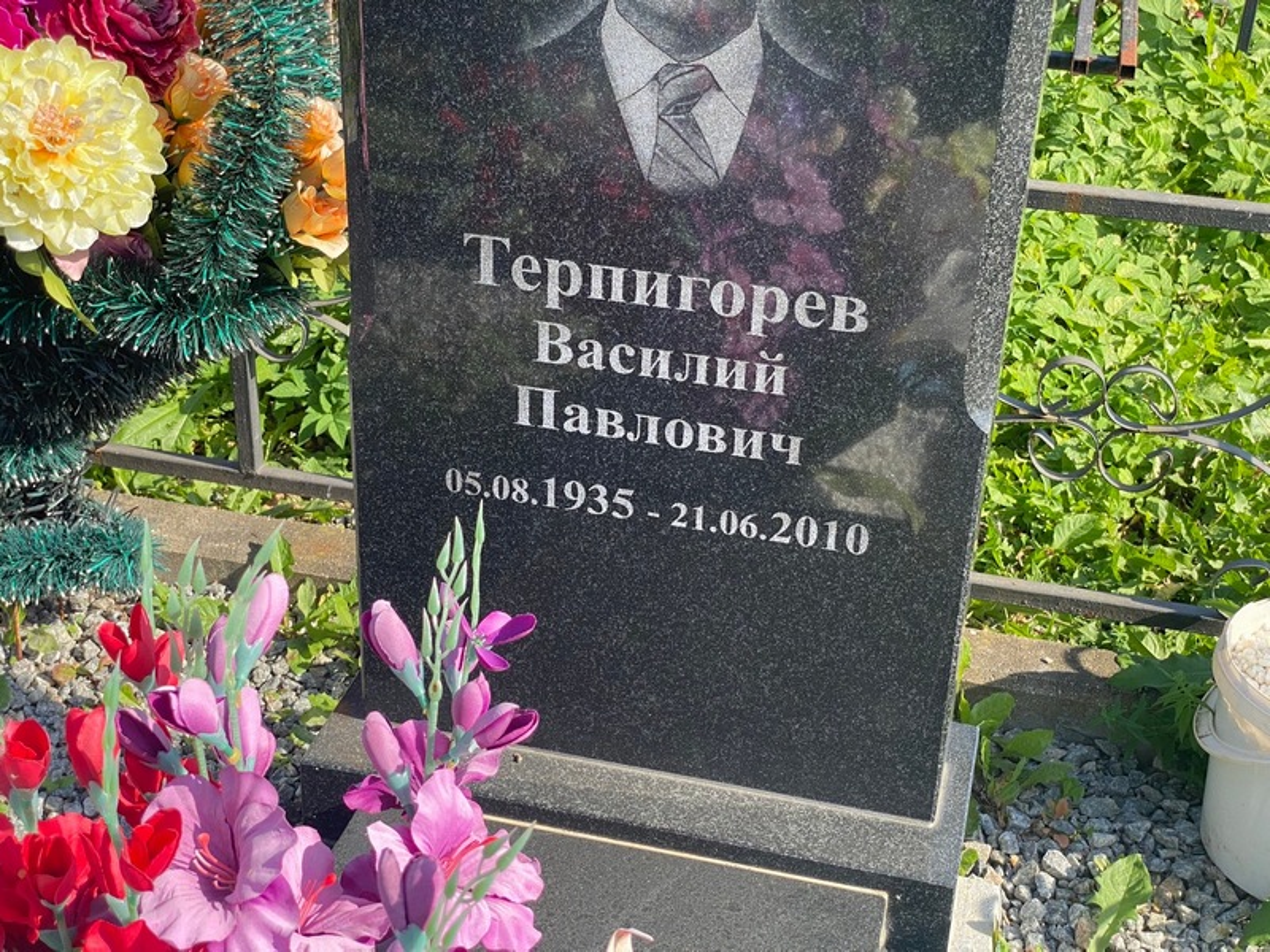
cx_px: 635
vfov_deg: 28.0
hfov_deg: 36.8
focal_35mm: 52
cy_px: 476
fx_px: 1908
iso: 20
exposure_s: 1/564
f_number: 2
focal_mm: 6
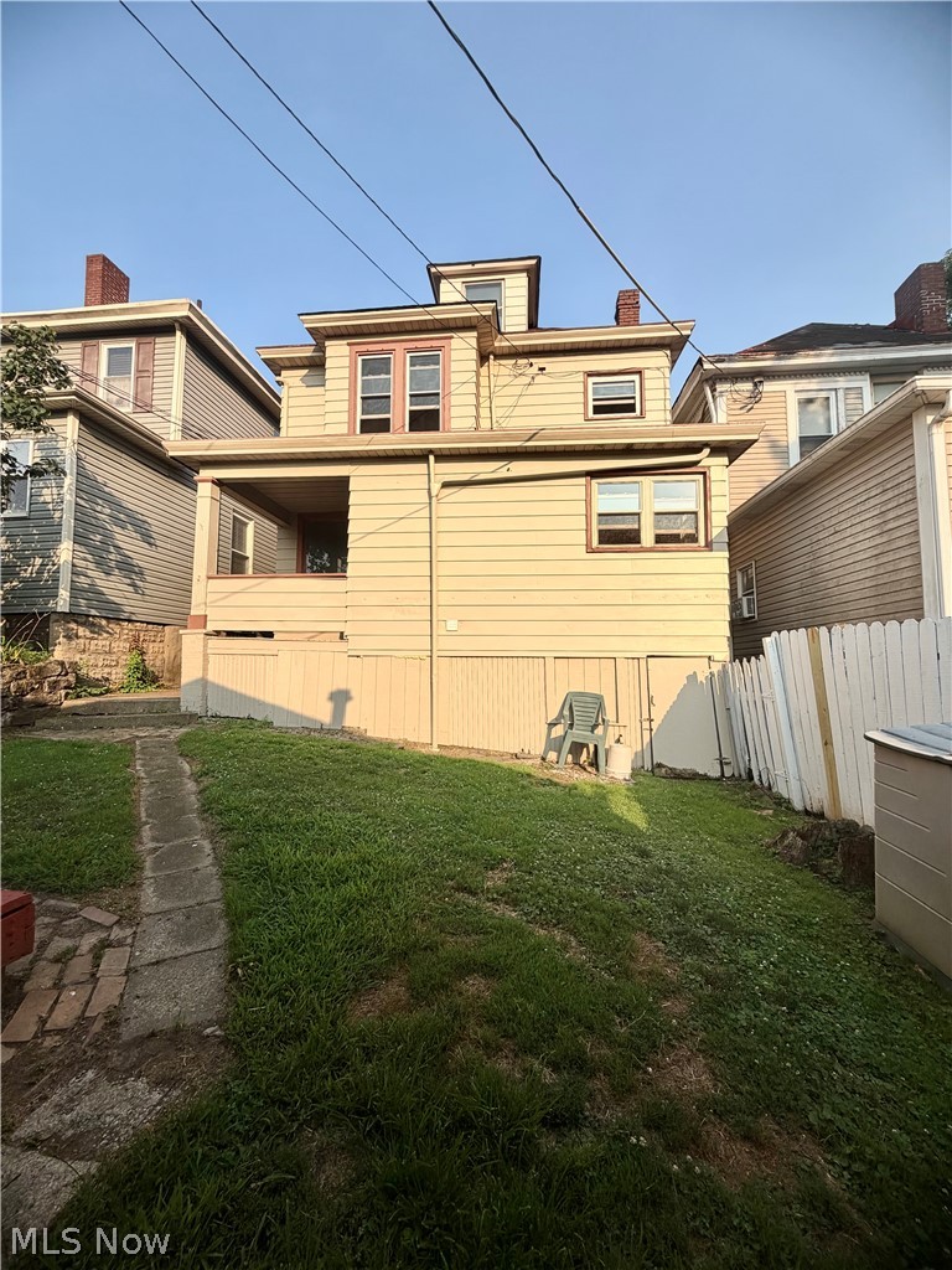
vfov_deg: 102.1
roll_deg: -0.4
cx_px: 476
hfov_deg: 85.7
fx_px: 513
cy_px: 635
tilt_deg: +4.2
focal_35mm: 14
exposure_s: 1/770
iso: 32
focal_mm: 2.22
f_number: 2.2
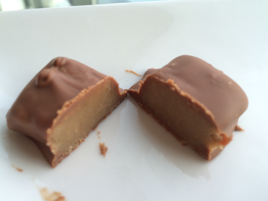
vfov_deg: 48.2
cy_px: 100
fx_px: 225
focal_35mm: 29
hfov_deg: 61.7
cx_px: 134
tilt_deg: -45.2
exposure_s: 1/121
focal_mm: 4.15
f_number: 2.2
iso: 32
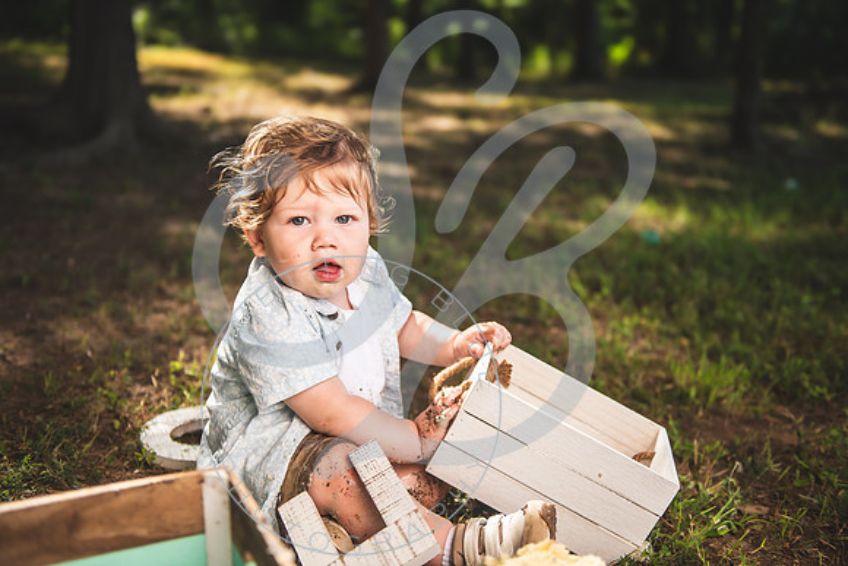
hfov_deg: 46.4
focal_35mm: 42
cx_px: 424
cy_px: 283
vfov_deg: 31.9
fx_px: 990
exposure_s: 1/800
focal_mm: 42
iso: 100
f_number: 2.8
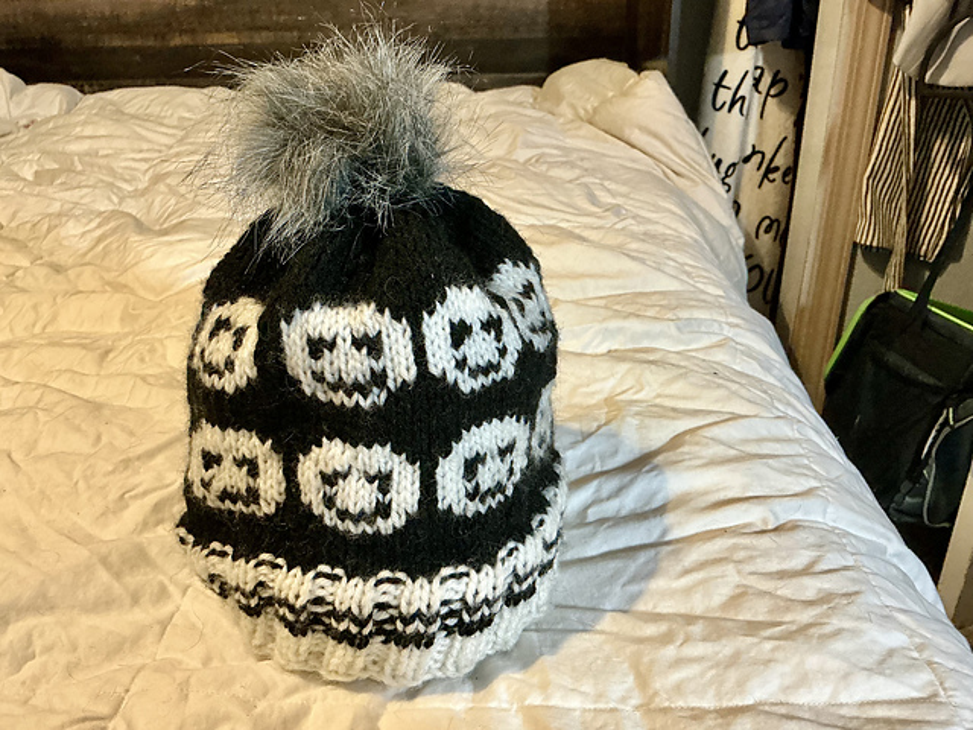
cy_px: 365
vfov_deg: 48.2
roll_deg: +1.0
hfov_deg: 61.7
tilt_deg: -25.7
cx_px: 486
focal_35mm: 29
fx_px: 815
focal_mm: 3
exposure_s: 1/40
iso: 250
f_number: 1.8
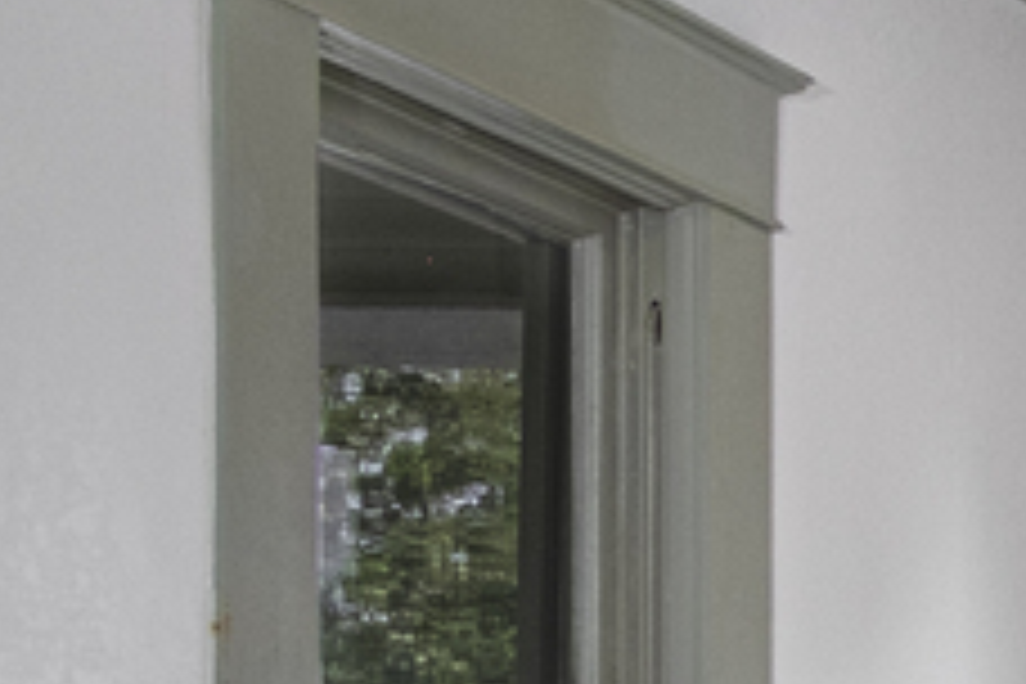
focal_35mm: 128
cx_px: 2844
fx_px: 3648
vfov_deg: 10.2
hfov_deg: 11.5
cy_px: 1206
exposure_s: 1/250
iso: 400
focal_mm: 12
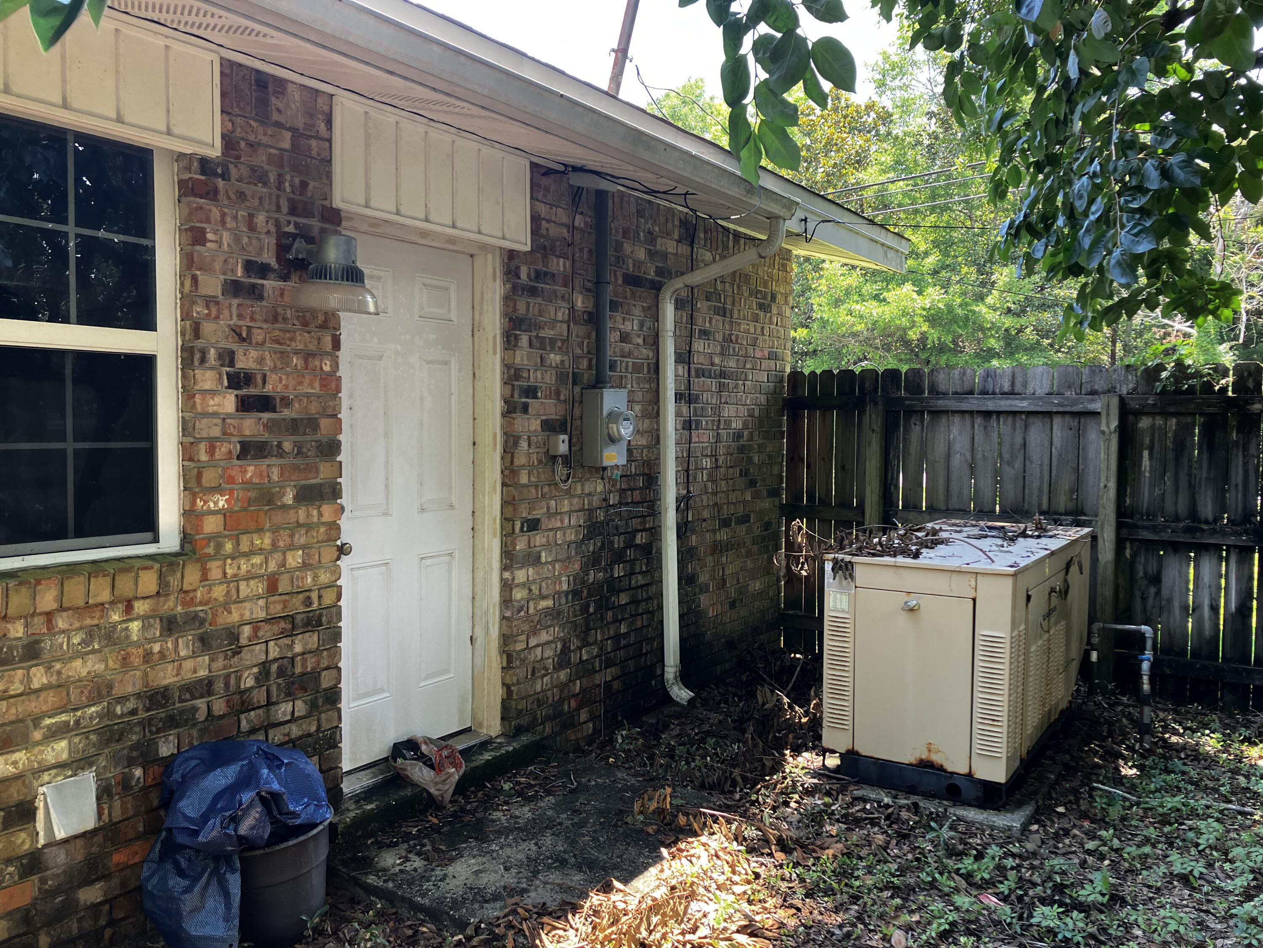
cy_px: 474
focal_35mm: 28
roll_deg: +0.0
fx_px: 1022
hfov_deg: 63.4
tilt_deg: -2.0
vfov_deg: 49.7
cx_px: 632
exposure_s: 1/121
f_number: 1.8
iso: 50
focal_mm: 3.99
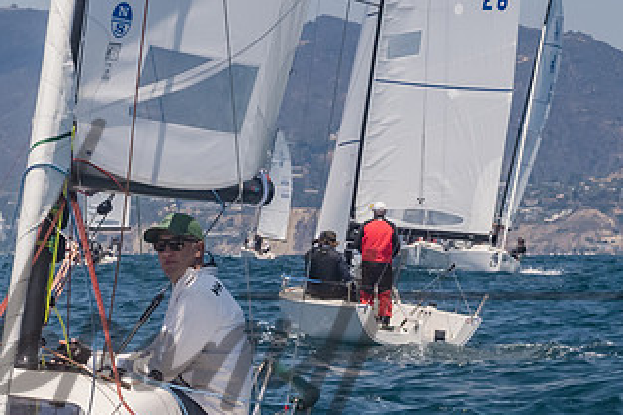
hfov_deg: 6.0
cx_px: -41
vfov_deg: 4.0
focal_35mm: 343
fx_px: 5935
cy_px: 402
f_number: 14
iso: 640
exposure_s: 1/1250
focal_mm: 95
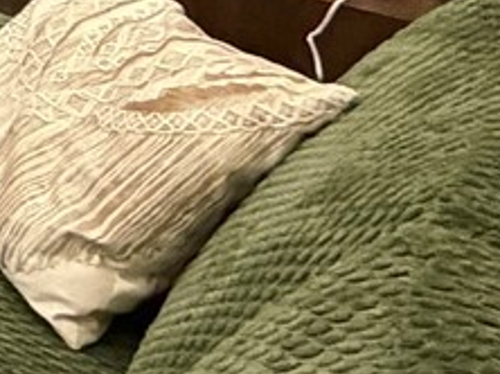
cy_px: -363
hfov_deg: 9.4
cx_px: -1286
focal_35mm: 101
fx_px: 1457
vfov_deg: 12.8
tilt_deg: -10.0
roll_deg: -0.8
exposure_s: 1/60
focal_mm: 2.22
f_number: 2.2
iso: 400
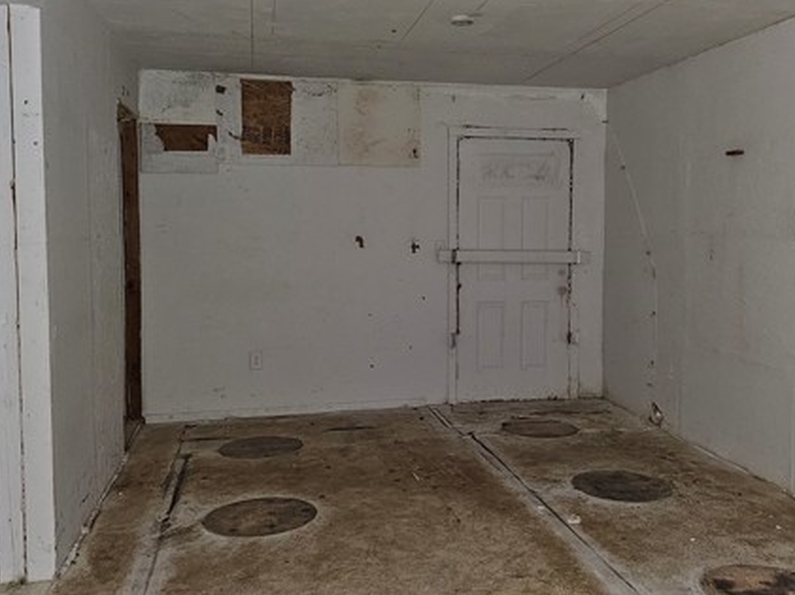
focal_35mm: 35
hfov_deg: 52.5
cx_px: 444
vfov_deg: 40.6
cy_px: 280
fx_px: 803
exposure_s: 1/9.99
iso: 200
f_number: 1.7
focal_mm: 6.3
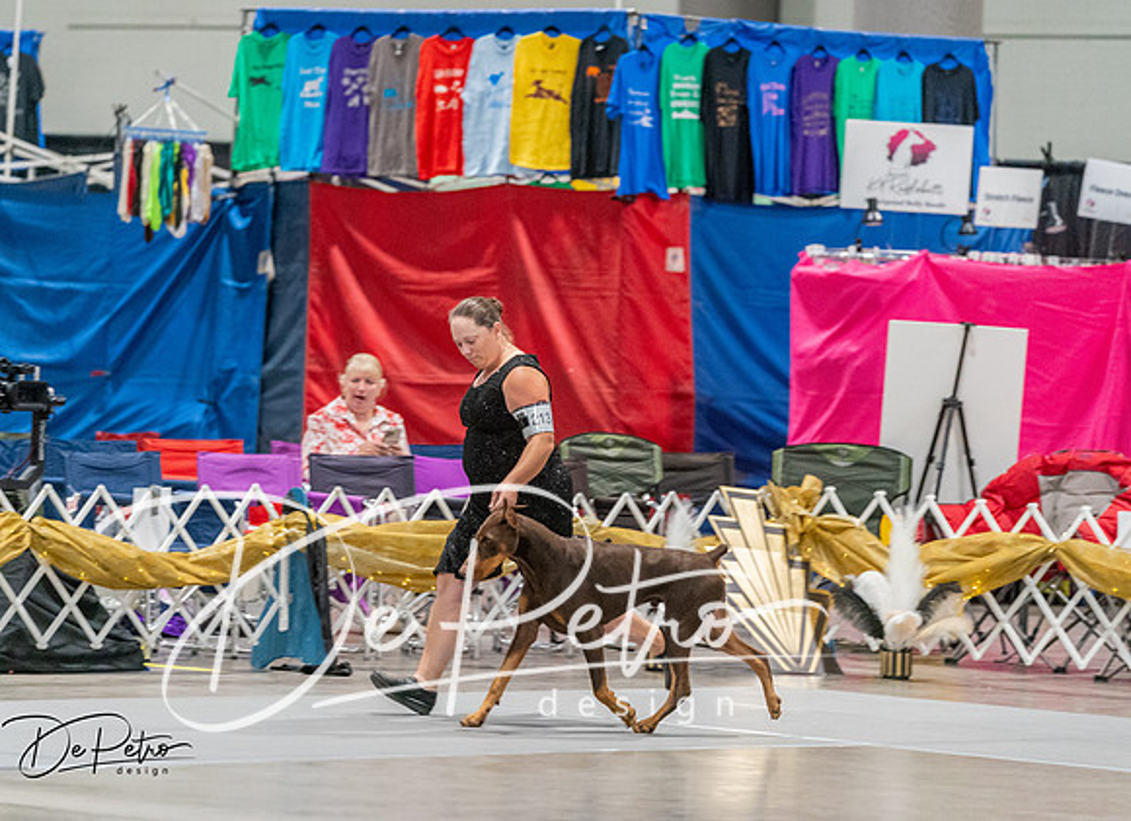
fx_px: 7072
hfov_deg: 9.1
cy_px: 367
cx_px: 515
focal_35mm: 219
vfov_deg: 6.6
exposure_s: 1/250
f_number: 2.8
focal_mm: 174
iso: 6400
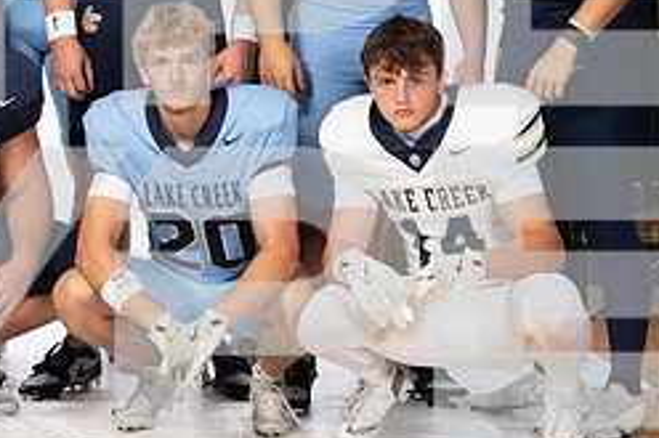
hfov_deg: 14.7
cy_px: -33
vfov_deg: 9.8
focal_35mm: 138
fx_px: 2524
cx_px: 72
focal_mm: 59
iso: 640
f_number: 7.1
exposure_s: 1/250
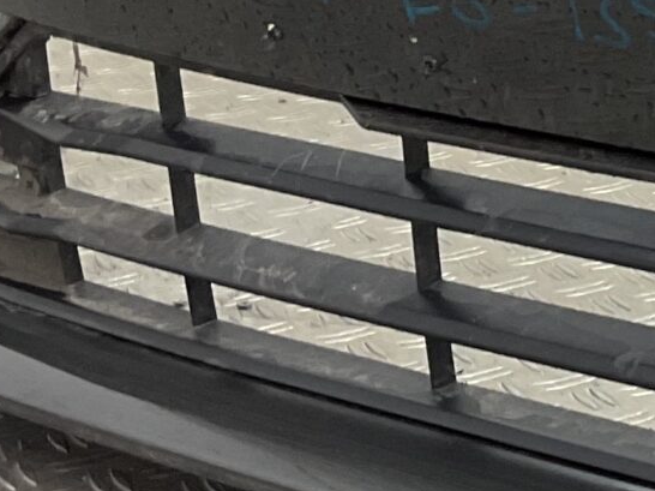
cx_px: 1099
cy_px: -79
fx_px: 2572
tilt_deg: -11.3
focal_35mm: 136
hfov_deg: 13.3
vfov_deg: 10.7
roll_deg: -1.5
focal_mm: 3
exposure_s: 1/120
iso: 50
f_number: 1.8
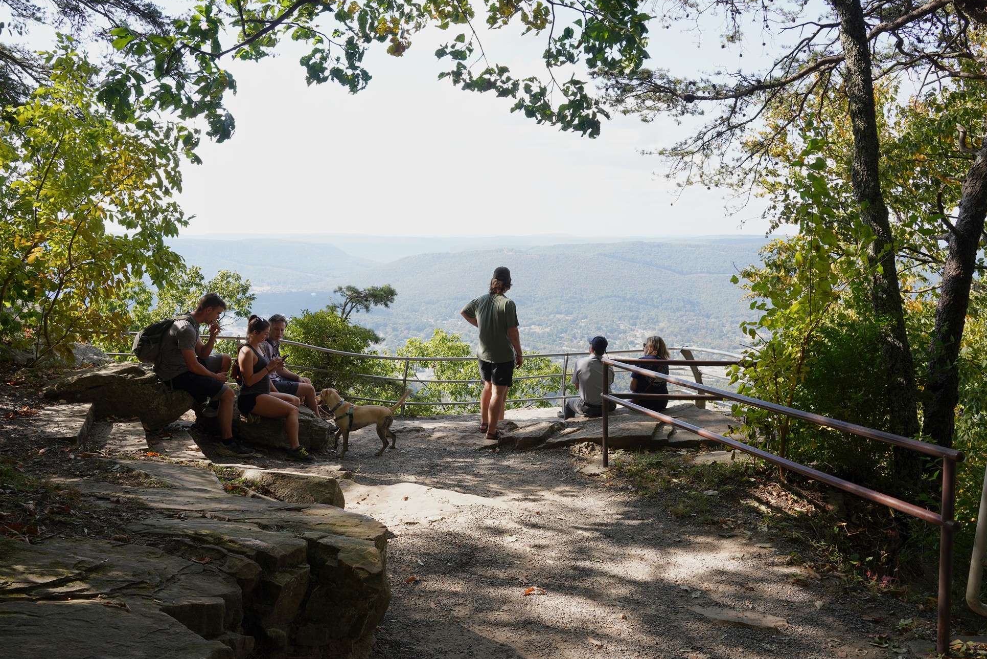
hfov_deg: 63.7
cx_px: 495
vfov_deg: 45.0
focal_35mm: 29
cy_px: 326
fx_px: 795
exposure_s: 1/100
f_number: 13
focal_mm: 28
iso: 320
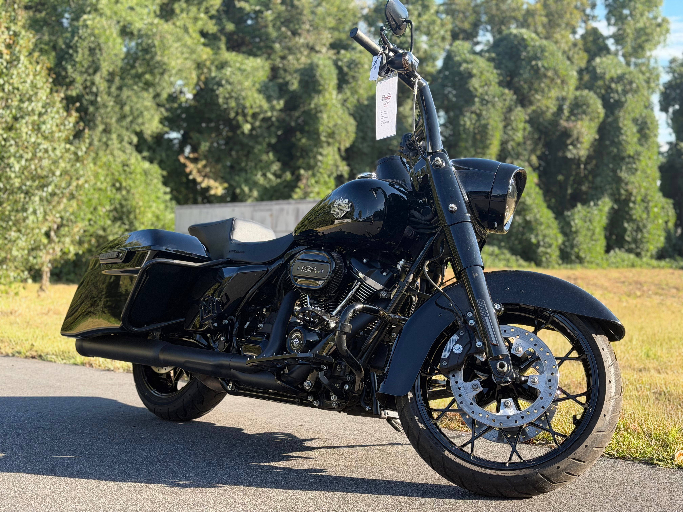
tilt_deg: -2.3
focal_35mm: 48
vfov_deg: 30.3
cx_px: 342
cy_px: 256
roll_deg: +0.1
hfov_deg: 39.7
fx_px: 947
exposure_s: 1/754
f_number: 1.78
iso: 80
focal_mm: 6.76
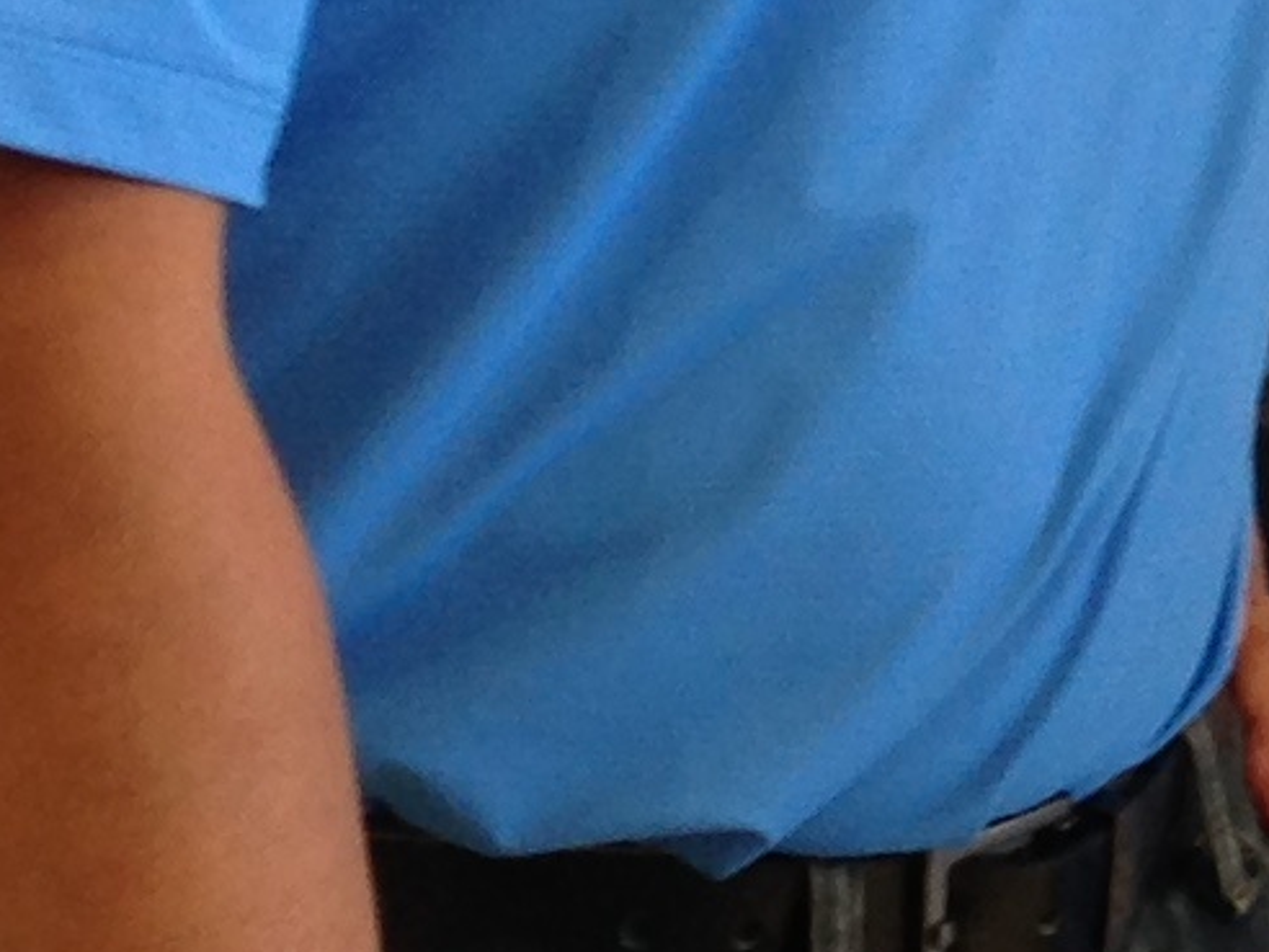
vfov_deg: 6.8
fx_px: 8028
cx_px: 1728
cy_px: 224
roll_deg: +0.3
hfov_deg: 8.9
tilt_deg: -10.4
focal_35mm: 219
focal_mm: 4.12
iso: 50
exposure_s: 1/40
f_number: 2.4
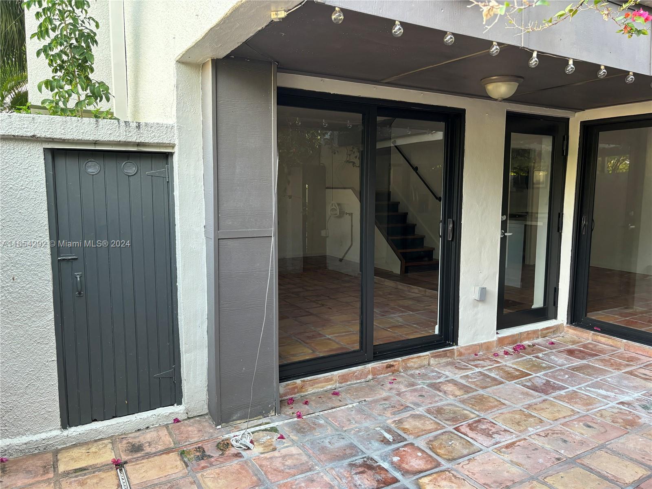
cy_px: 244
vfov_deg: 53.1
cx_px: 326
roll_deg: -0.4
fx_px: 490
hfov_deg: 67.3
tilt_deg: -5.7
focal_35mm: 26
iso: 125
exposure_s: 1/89
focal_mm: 5.96
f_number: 1.6
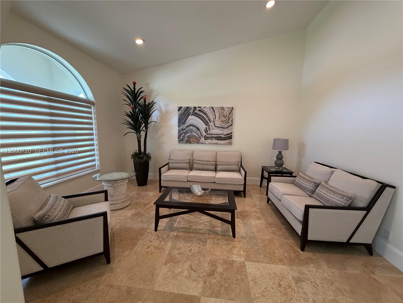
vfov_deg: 85.7
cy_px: 152
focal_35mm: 14
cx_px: 202
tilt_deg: -7.6
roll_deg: -0.5
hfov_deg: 102.1
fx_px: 163
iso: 250
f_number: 2.2
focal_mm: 2.22
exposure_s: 1/120
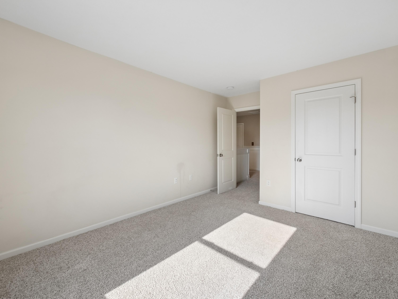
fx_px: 161
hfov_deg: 102.1
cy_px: 150
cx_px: 199
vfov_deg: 85.7
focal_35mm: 14
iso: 640
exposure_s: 1/200
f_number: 7.1
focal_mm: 7
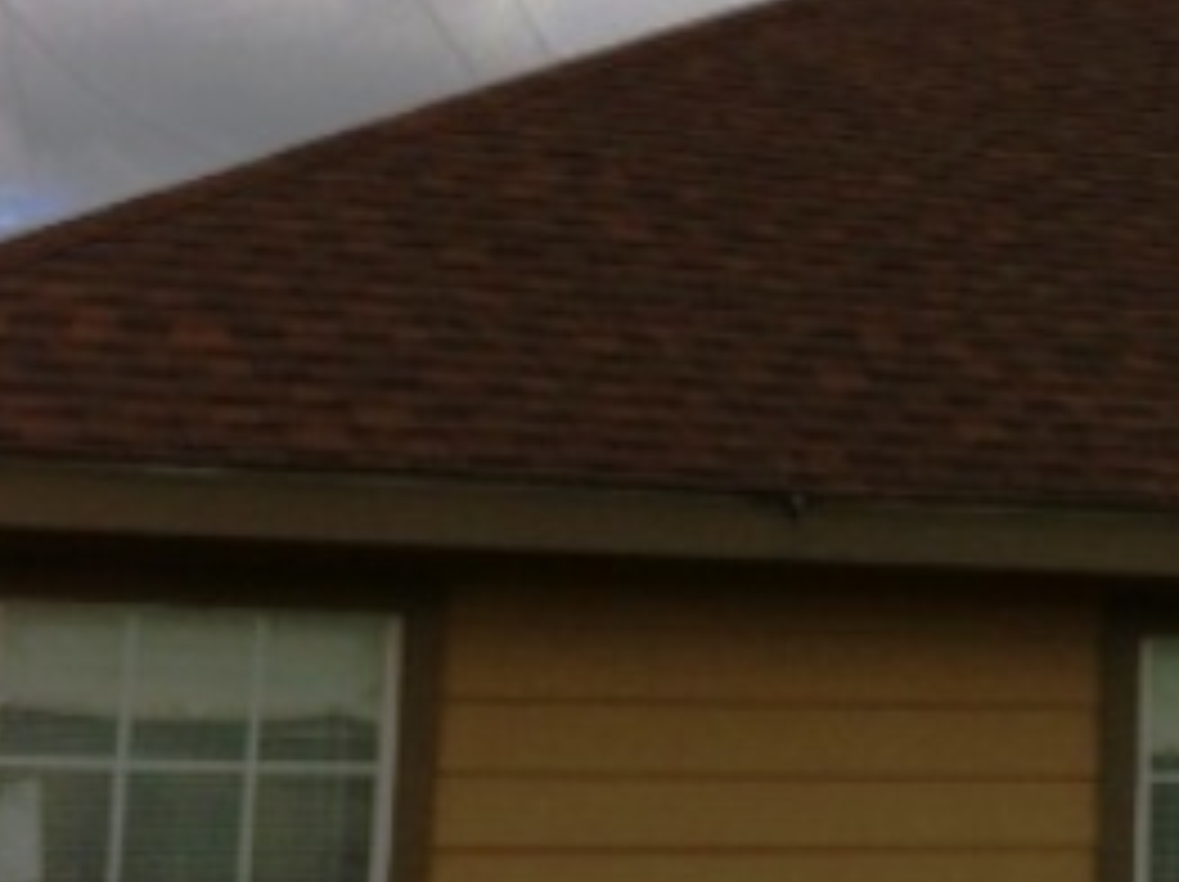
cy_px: 176
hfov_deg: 16.9
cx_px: 1692
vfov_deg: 13.7
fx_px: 3641
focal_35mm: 107
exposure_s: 1/1774
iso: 80
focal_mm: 3.85
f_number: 2.8
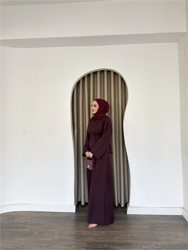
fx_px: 174
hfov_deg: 56.8
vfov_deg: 71.6
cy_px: 125
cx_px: 94
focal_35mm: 24
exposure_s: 1/121
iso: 800
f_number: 1.78
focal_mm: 6.76
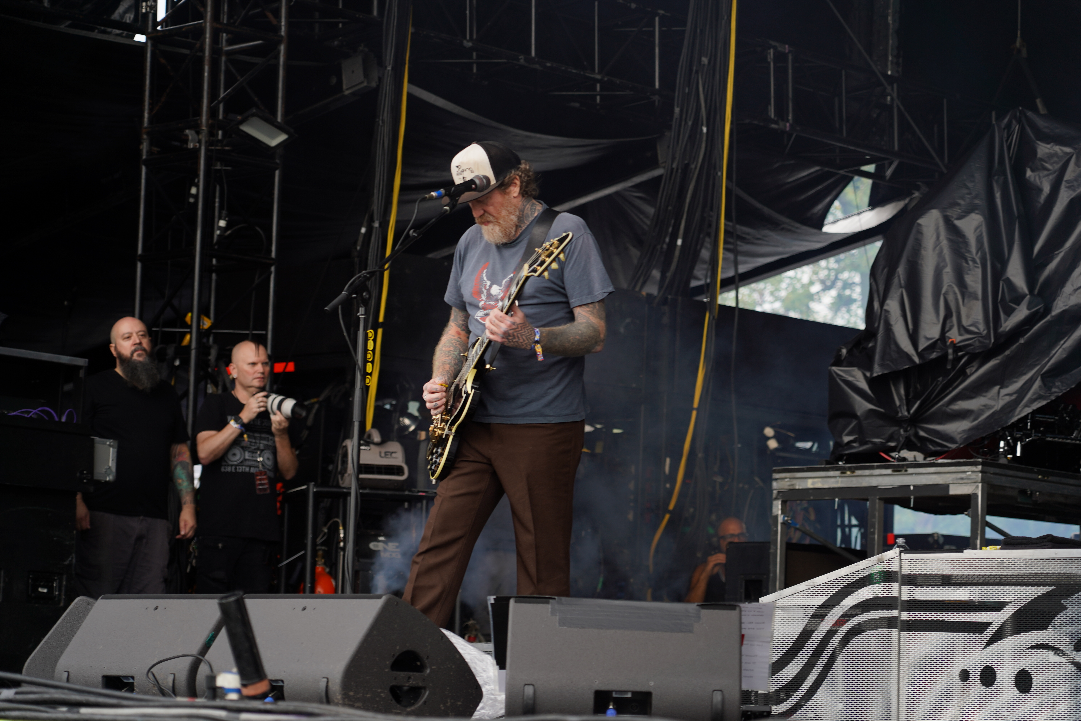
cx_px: 540
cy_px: 360
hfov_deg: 19.5
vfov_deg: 13.0
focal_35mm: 105
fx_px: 3153
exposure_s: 1/160
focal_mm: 105
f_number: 4.5
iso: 100
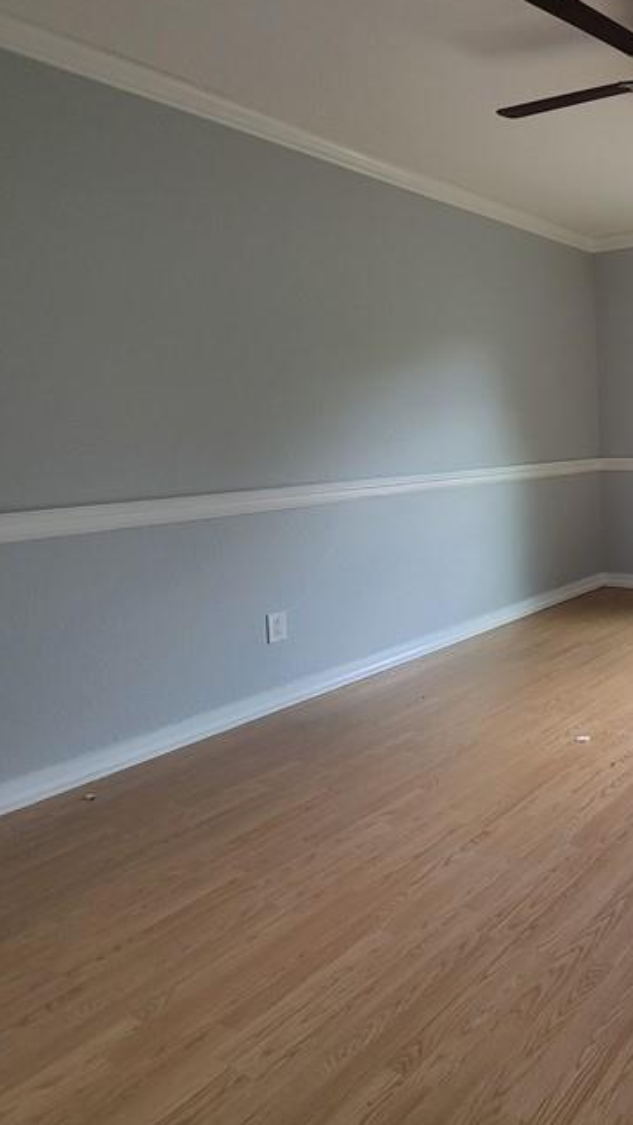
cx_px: 681
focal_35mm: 23
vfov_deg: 78.3
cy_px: 487
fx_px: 686
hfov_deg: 40.8
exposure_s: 1/59
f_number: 2.2
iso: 200
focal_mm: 2.2
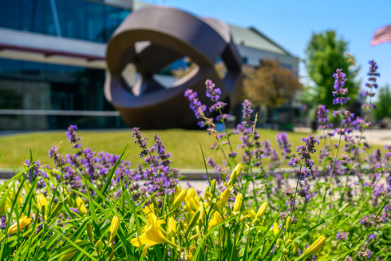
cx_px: 233
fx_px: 532
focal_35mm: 49
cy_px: 145
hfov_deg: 40.2
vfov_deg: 27.5
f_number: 5.6
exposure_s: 1/1000
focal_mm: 40
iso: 64
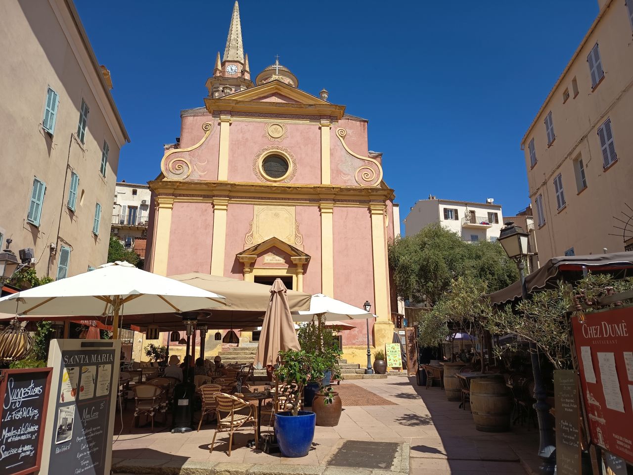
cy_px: 238
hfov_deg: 71.6
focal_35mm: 24
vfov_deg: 56.8
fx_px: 439
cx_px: 316
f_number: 1.7
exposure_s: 1/639
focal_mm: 5.24
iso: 51
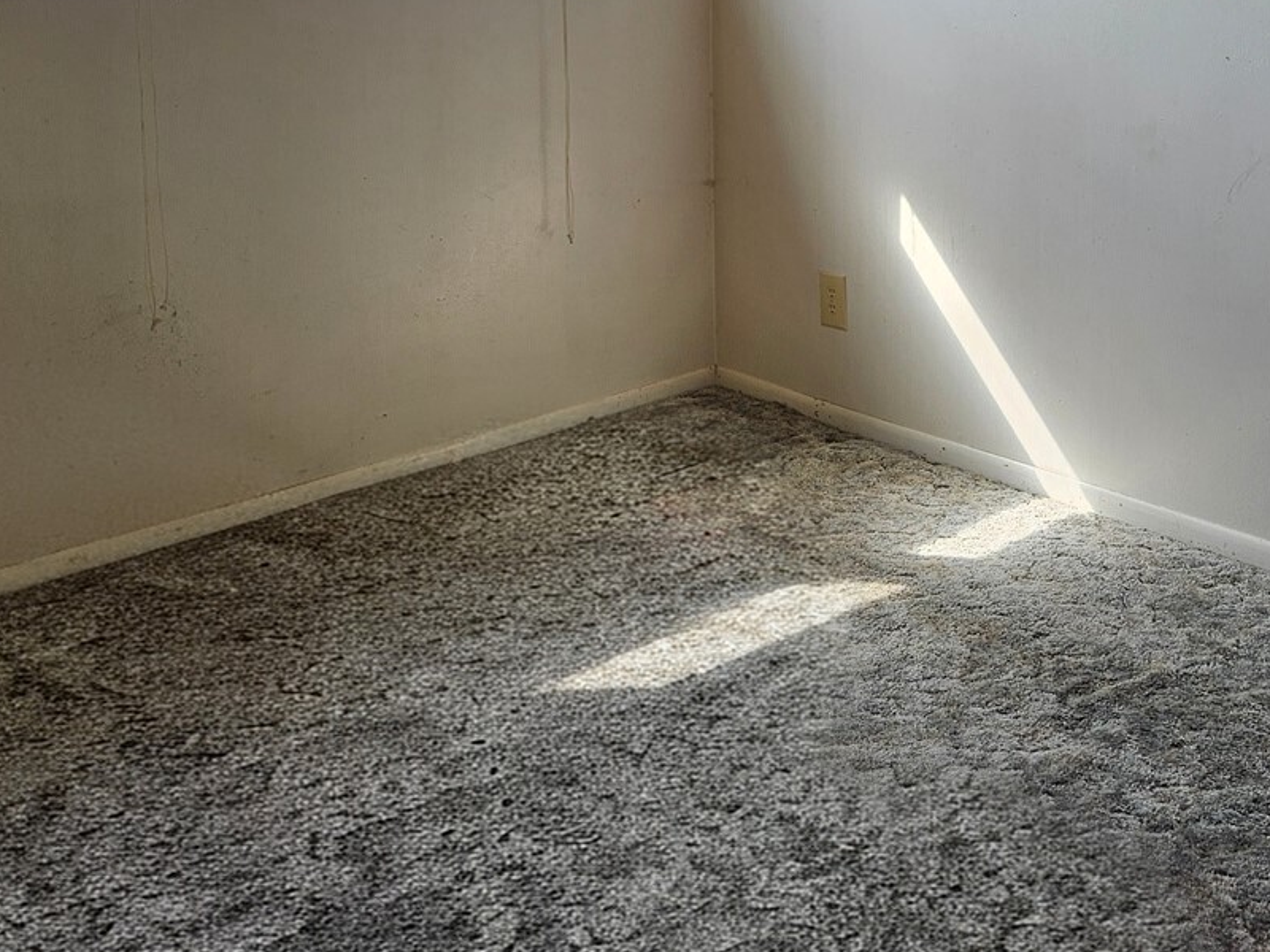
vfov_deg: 29.8
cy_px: 46
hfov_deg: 40.7
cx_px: 856
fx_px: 1688
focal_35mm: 46
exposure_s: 1/136
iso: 25
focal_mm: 5.4
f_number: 1.8
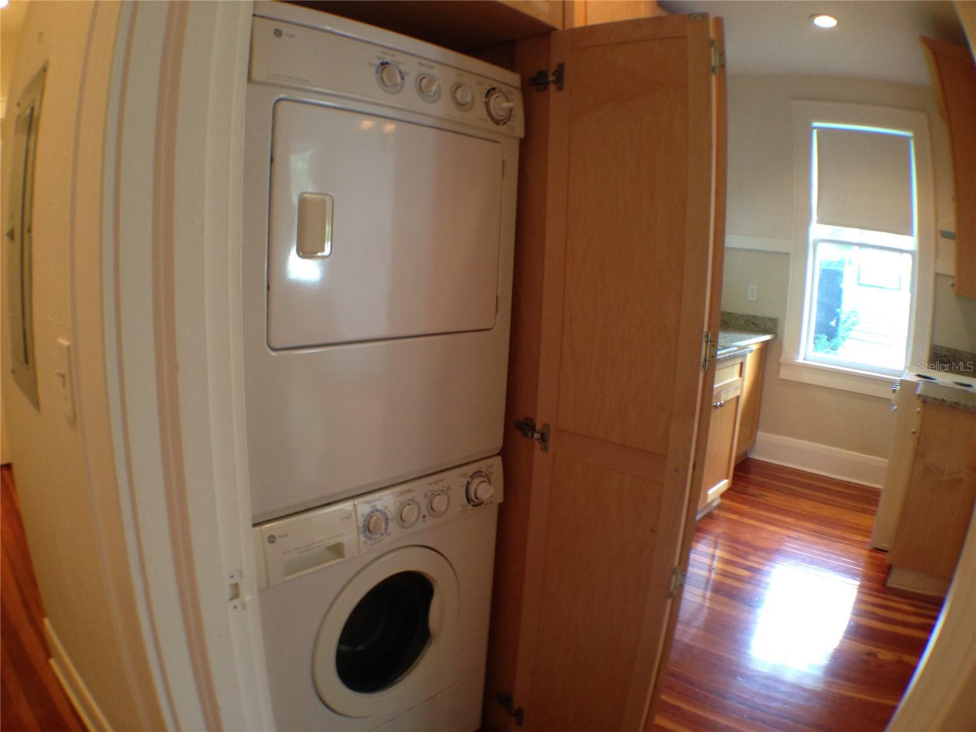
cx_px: 488
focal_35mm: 33
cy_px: 366
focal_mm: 4.12
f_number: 2.4
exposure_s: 1/20
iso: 125
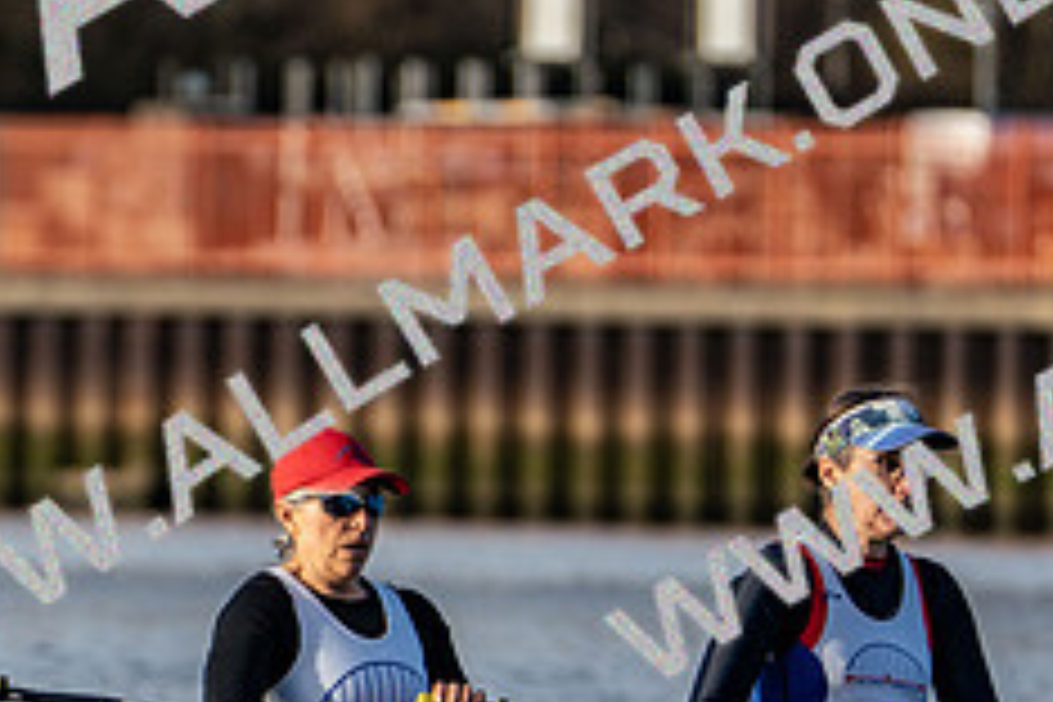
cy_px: 754
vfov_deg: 1.6
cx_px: 279
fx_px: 25182
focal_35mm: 861
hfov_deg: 2.4
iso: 500
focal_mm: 347
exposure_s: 1/2000
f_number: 6.3
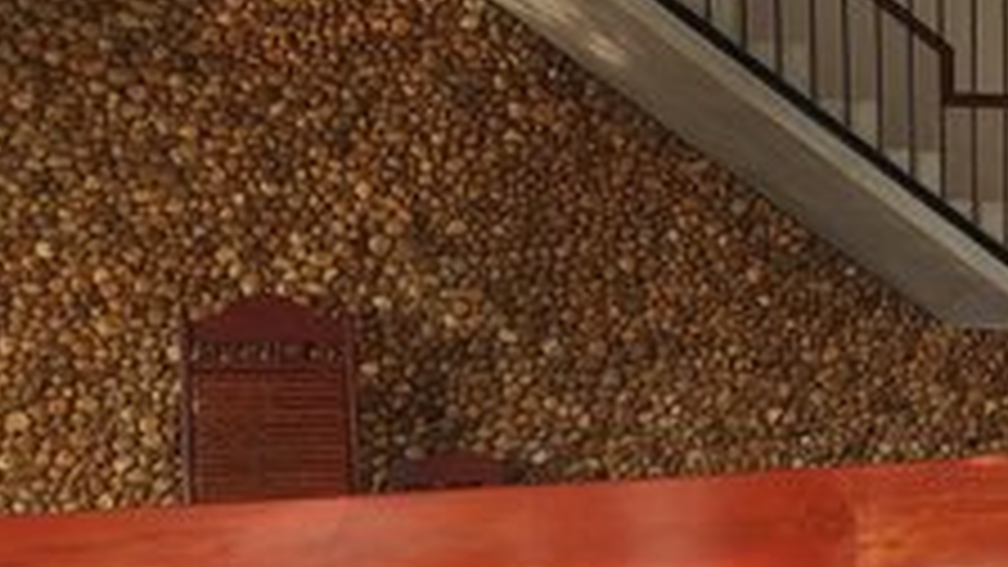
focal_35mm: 76
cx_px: 1112
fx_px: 2031
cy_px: 346
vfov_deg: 15.9
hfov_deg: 25.8
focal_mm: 3.93
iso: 40
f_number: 1.7
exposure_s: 1/194
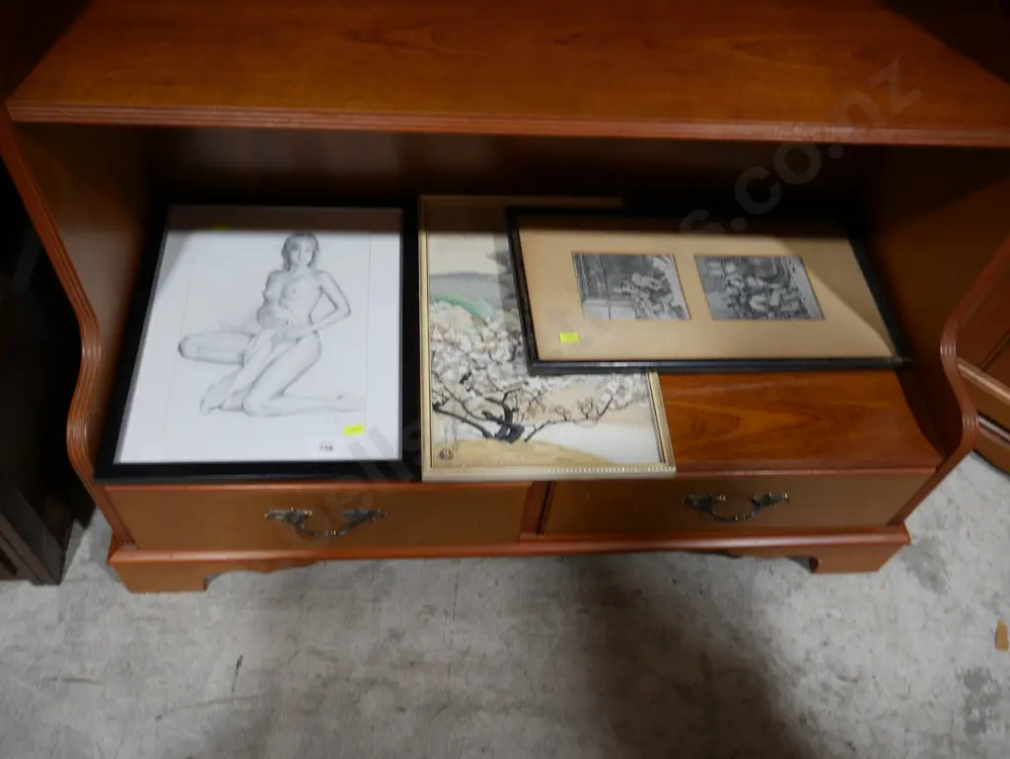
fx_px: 876
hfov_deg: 59.9
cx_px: 505
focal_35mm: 30
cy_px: 380
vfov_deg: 46.8
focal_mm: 15
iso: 200
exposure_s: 1/60
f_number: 3.6
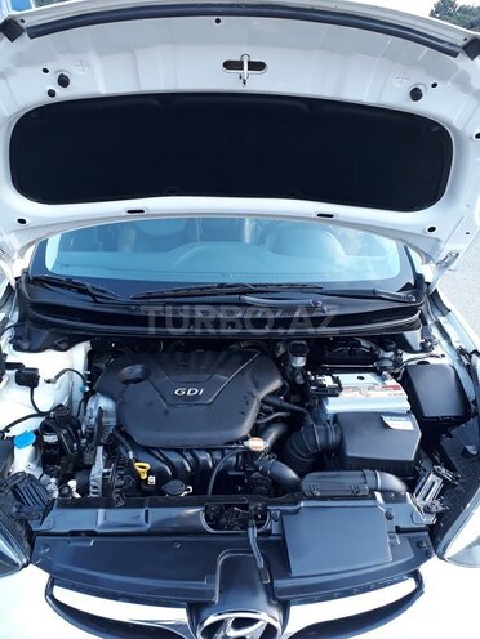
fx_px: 499
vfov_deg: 65.3
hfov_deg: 51.4
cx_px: 240
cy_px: 320
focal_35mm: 27
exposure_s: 1/100
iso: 64
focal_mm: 3.6
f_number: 1.9
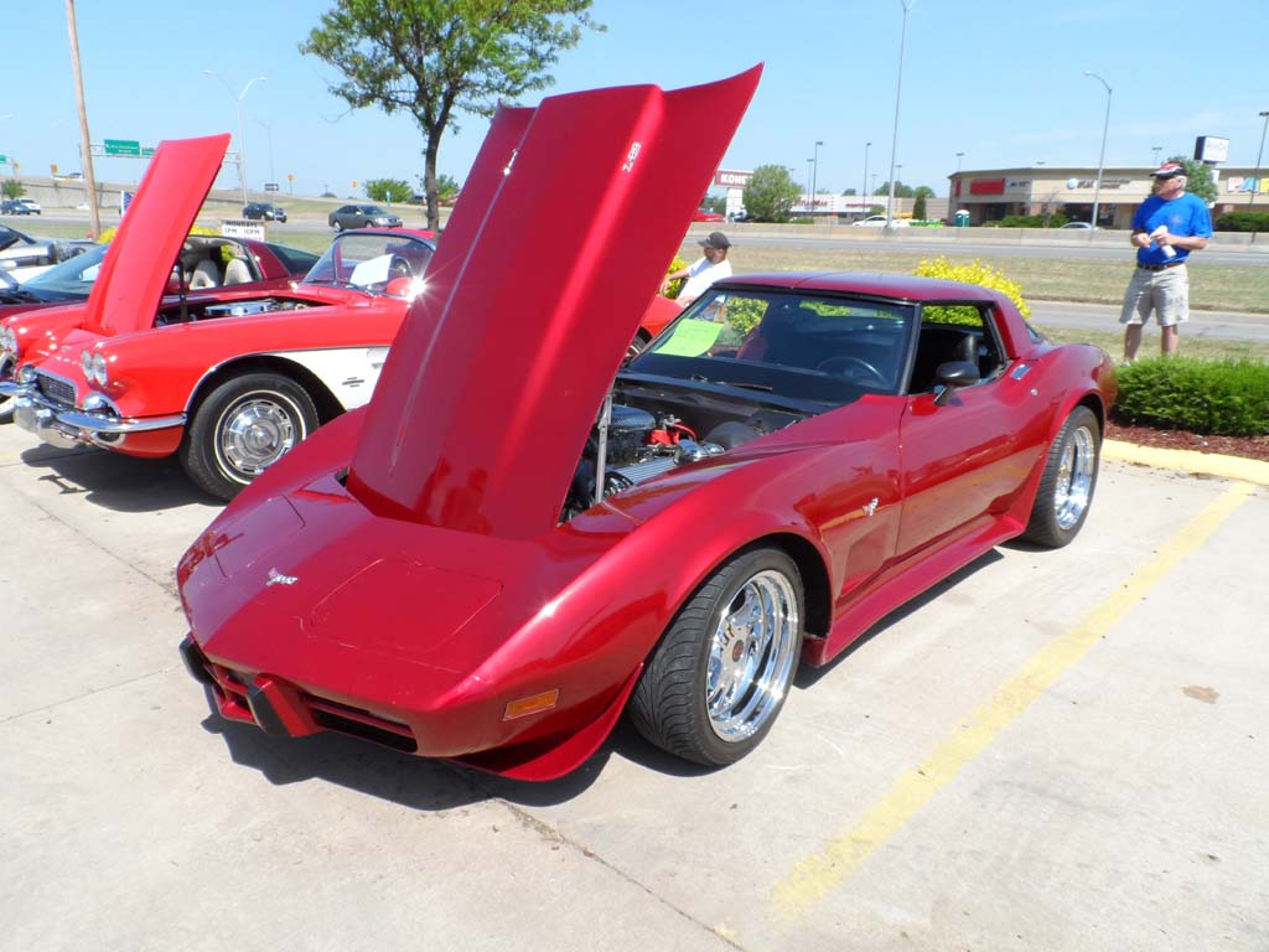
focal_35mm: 24
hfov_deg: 71.6
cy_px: 476
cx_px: 634
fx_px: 880
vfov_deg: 56.8
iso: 80
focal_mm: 4
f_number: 4.5
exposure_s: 1/350
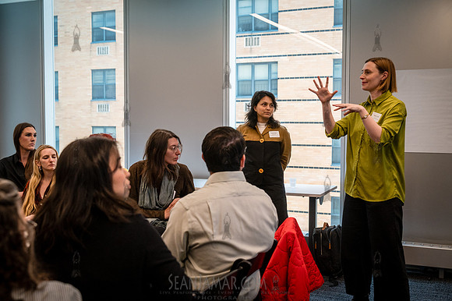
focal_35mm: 42
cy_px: 150
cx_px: 226
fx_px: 527
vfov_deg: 31.9
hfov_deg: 46.4
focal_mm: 42
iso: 2000
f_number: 4
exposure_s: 1/400
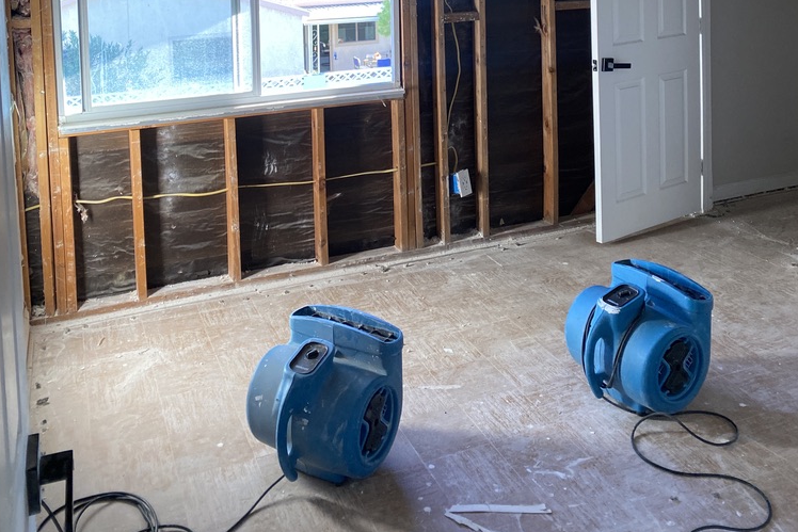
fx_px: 820
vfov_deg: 32.8
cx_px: 398
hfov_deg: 51.9
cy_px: -11
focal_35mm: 37
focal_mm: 4.25
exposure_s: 1/113
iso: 125
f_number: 1.8
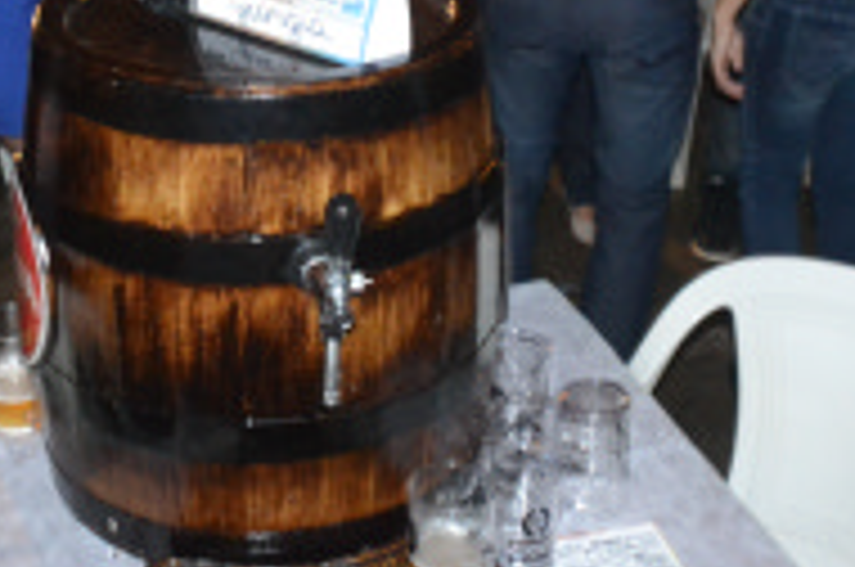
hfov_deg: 25.7
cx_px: 446
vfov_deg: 16.6
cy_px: -83
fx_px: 1873
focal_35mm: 79
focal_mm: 20
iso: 3200
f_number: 3.5
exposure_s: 1/60
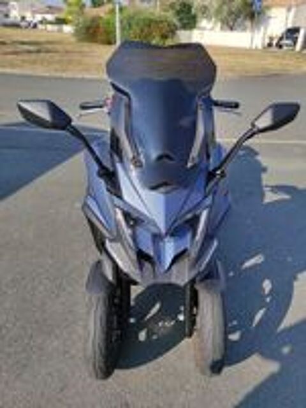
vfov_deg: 69.4
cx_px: 153
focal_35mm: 25
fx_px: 295
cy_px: 204
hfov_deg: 54.9
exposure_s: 1/2097
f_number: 1.89
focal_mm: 5.43
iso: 100
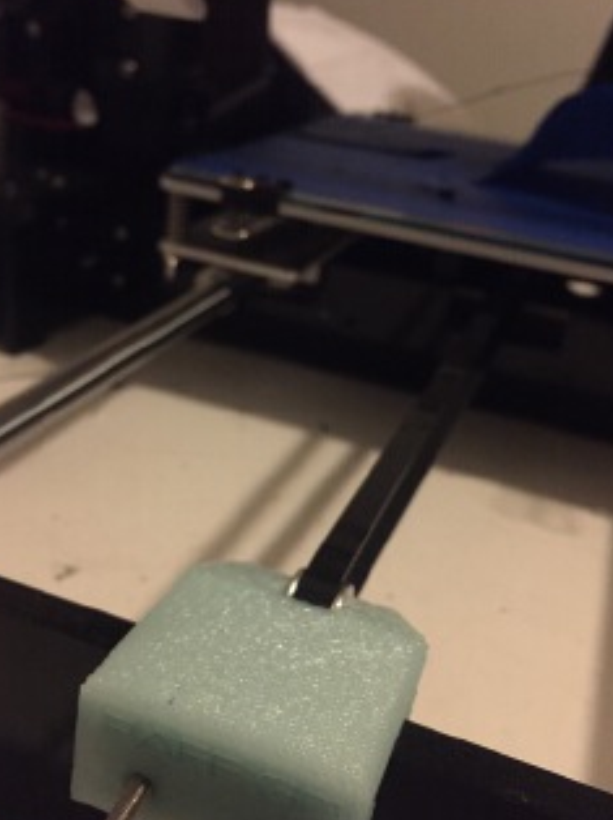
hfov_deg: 38.6
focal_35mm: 37
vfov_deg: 50.1
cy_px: 444
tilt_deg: -26.9
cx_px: 271
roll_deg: -8.2
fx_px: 875
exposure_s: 1/15
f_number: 2.2
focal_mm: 4.15
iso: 320
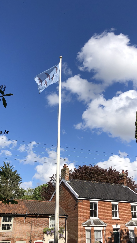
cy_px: 123
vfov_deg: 59.5
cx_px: 67
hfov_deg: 35.6
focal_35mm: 33
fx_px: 213
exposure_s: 1/2825
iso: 20
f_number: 1.8
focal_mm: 4
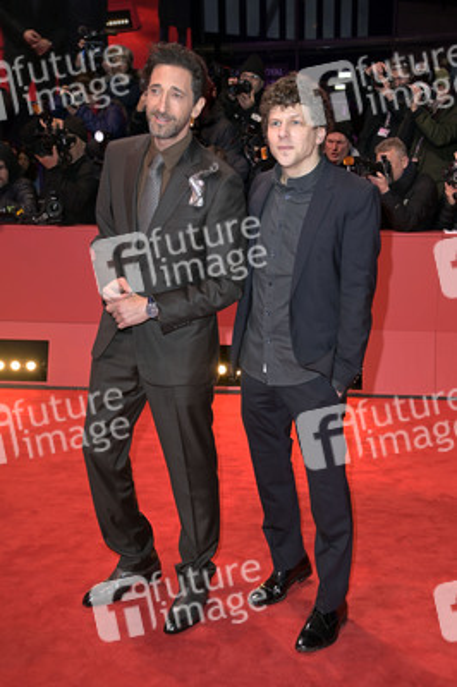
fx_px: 916
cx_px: 228
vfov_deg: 41.1
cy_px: 344
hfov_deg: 28.0
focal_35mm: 48
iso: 1250
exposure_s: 1/160
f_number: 5.6
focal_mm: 48
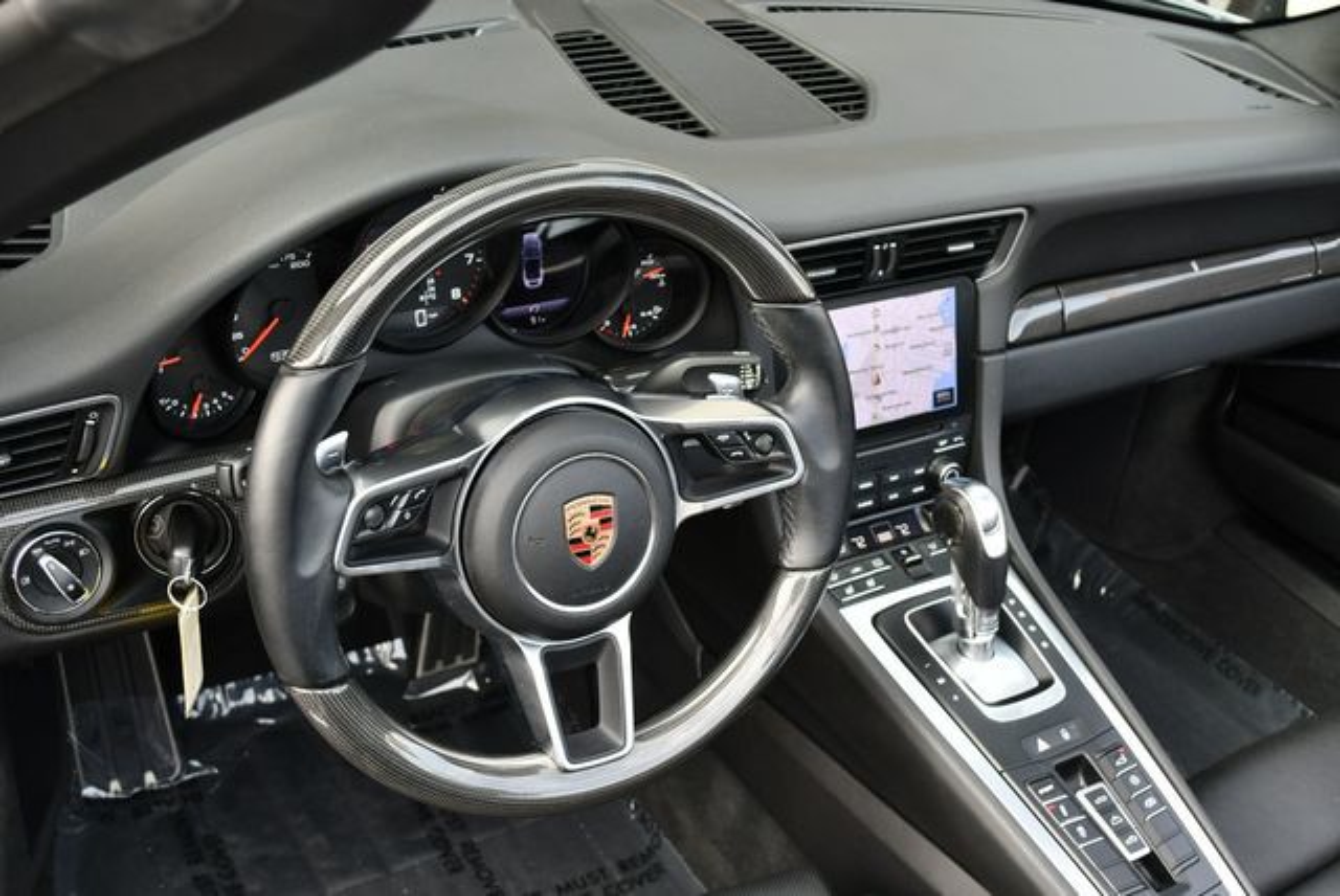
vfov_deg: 30.6
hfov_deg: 44.5
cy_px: 448
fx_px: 1639
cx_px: 670
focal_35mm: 44
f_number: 4.5
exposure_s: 1/250
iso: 400
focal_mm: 22
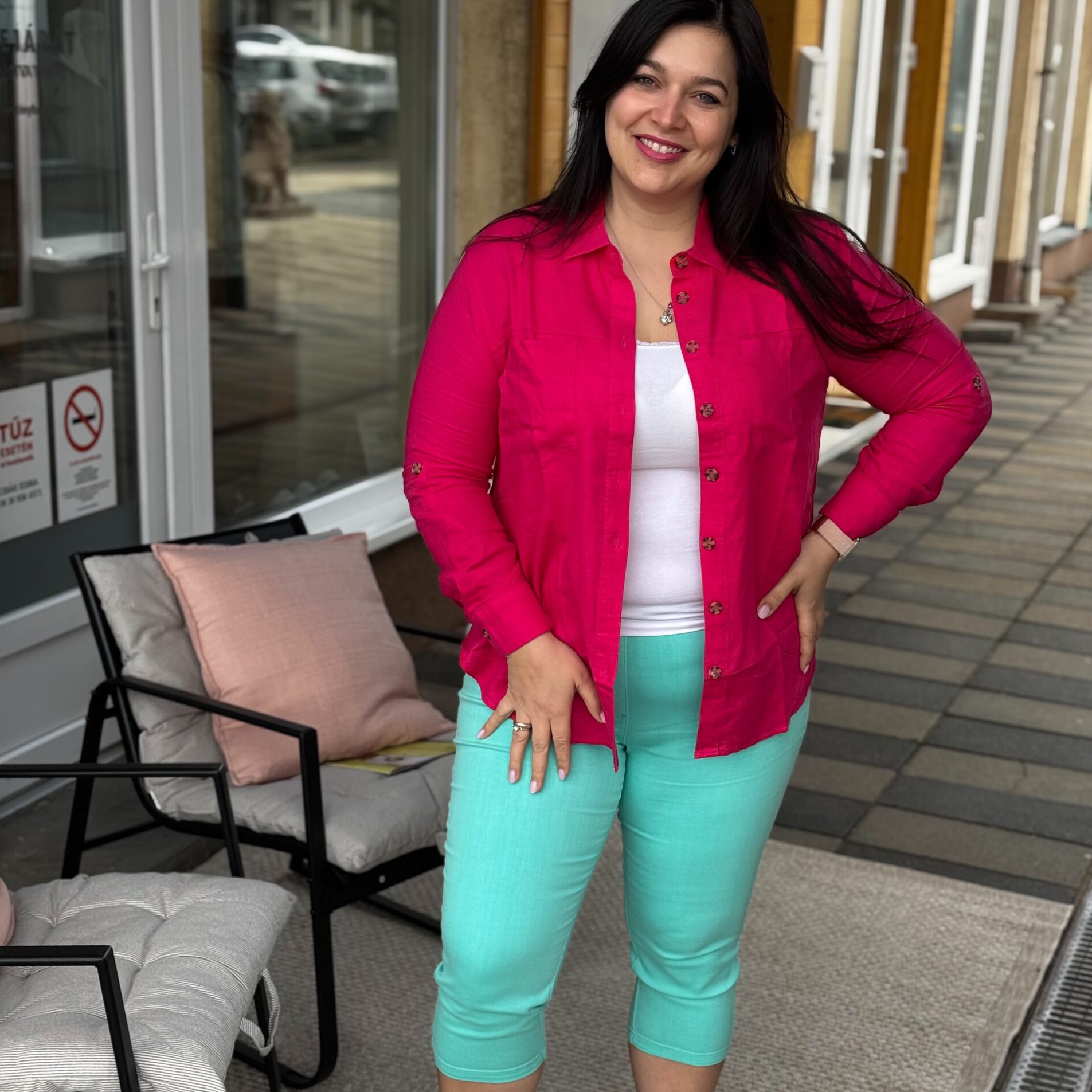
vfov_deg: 30.0
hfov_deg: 30.0
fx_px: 2034
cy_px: 655
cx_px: 543
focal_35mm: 57
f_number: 1.78
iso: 64
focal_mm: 6.76
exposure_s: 1/477
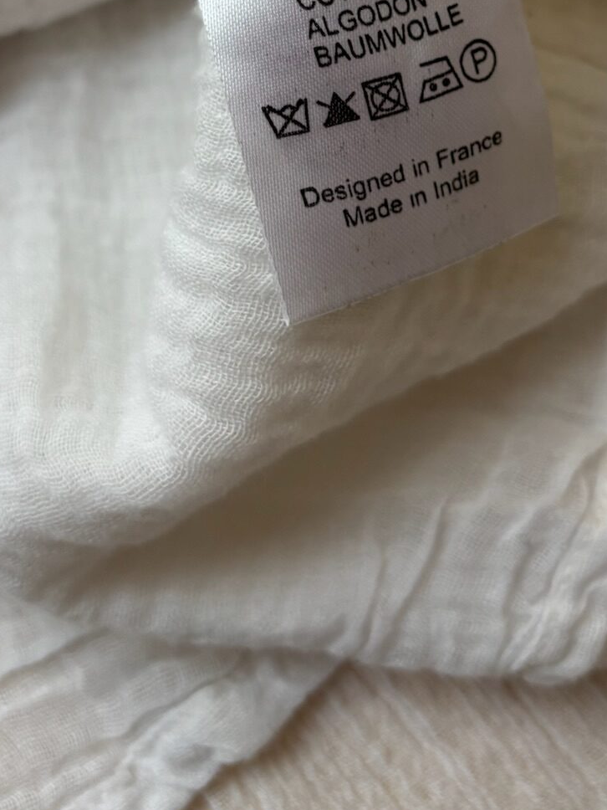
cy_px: 85
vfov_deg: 33.2
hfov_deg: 26.5
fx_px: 1286
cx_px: 368
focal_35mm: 55
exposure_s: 1/84
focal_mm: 5.96
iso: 125
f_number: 1.6
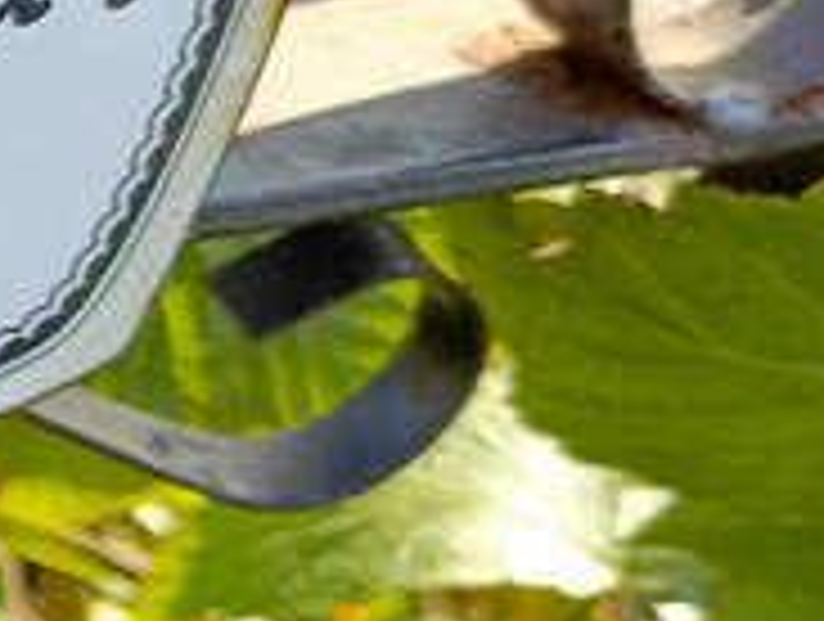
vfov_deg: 13.6
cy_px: 441
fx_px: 2600
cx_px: -783
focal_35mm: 109
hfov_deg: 15.0
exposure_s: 1/191
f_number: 1.69
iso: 110
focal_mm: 4.76
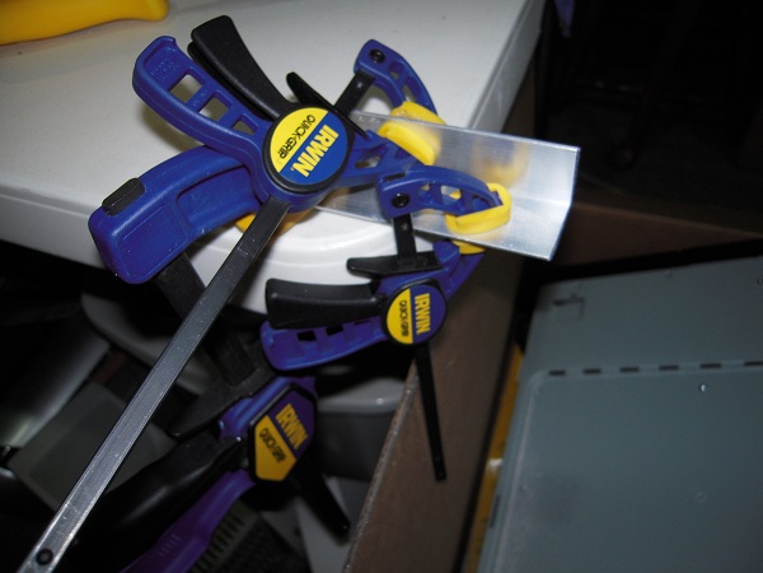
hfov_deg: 63.4
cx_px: 382
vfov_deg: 49.7
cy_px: 286
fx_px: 617
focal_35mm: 28
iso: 100
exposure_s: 1/25
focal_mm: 5
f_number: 2.7
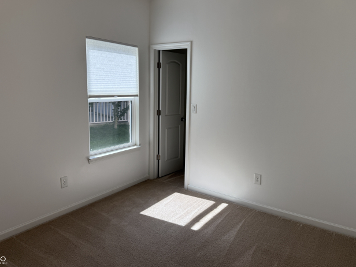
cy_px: 123
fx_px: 267
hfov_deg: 67.3
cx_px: 182
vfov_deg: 53.0
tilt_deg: -7.0
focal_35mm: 26
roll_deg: -1.0
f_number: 1.78
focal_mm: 6.76
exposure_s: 1/796
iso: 100
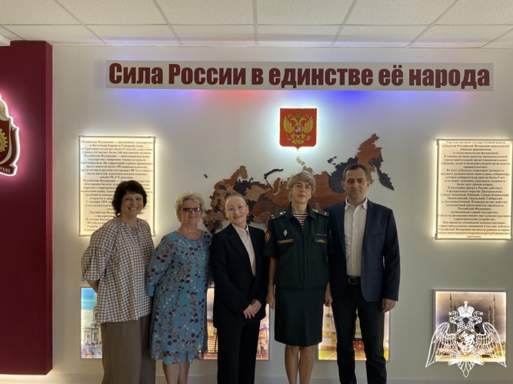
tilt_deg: -2.0
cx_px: 256
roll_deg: -0.1
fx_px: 385
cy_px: 192
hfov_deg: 67.3
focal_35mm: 26
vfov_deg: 53.0
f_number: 1.8
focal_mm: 4.25
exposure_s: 1/122
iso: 64
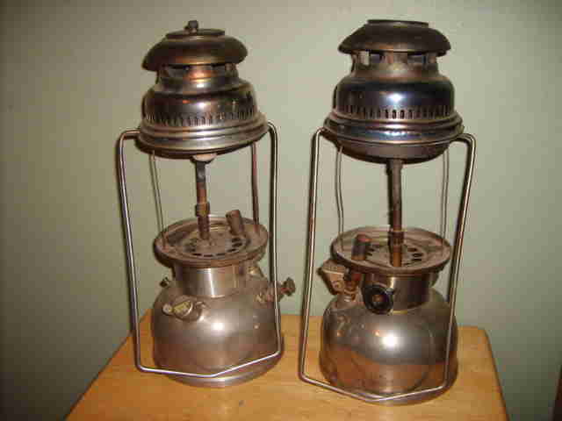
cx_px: 281
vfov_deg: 40.7
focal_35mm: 35
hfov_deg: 52.6
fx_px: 568
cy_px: 210
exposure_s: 1/45
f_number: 2.8
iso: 100
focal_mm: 5.8
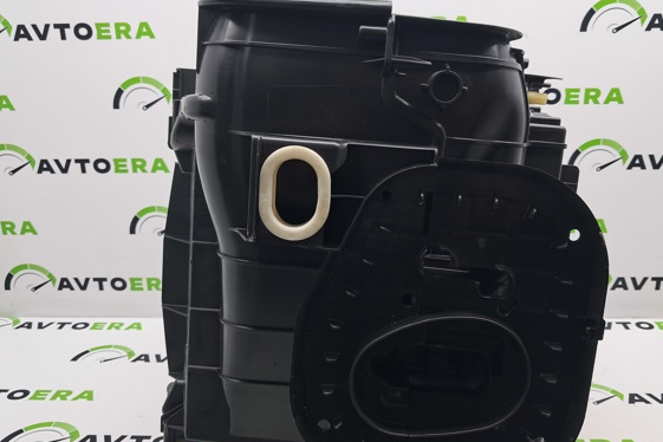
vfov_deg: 41.1
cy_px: 232
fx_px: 589
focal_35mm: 32
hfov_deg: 58.7
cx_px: 345
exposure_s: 1/50
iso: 50
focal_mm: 4
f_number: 1.8
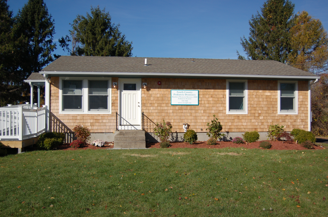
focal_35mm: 34
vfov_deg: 38.2
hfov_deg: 55.2
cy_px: 108
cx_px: 164
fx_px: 314
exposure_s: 1/3200
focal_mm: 23
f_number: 3.8
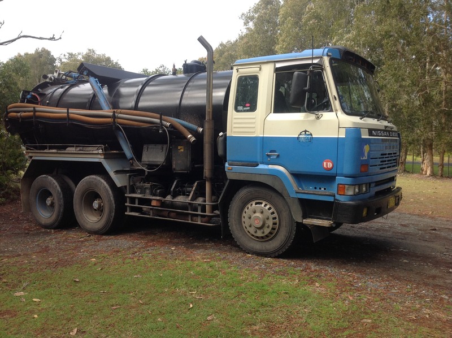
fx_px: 456
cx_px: 226
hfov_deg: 52.7
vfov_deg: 40.6
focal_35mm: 35
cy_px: 169
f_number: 2.4
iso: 50
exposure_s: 1/560
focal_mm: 4.28
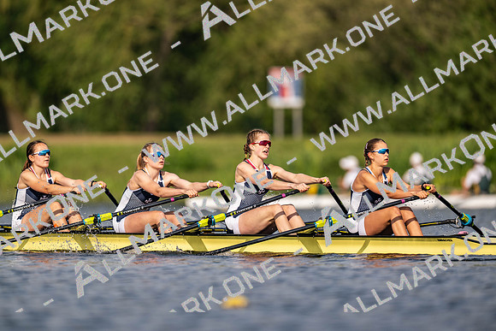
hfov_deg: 3.4
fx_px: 8268
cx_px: 248
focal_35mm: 600
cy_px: 166
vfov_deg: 2.3
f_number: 4
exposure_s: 1/2500
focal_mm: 600
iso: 220
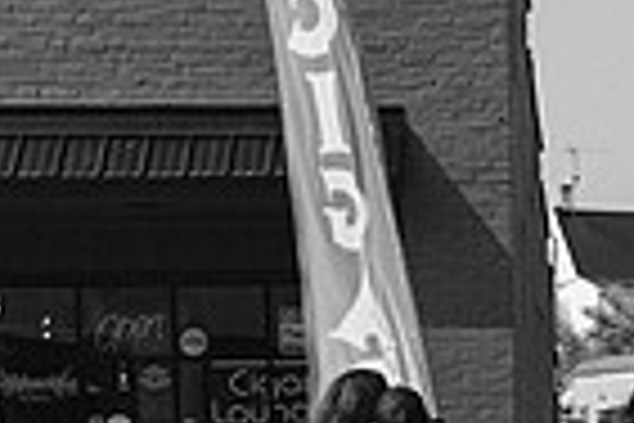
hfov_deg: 13.2
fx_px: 2571
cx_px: 992
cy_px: 488
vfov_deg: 9.3
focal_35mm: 146
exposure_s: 1/320
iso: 80
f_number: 6.3
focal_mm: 27.5
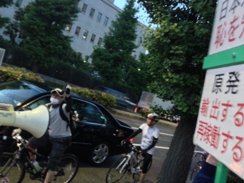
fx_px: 268
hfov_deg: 48.8
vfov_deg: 37.8
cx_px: 136
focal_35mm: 38
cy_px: 95
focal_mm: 4.12
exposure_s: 1/15
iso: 500
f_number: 2.4
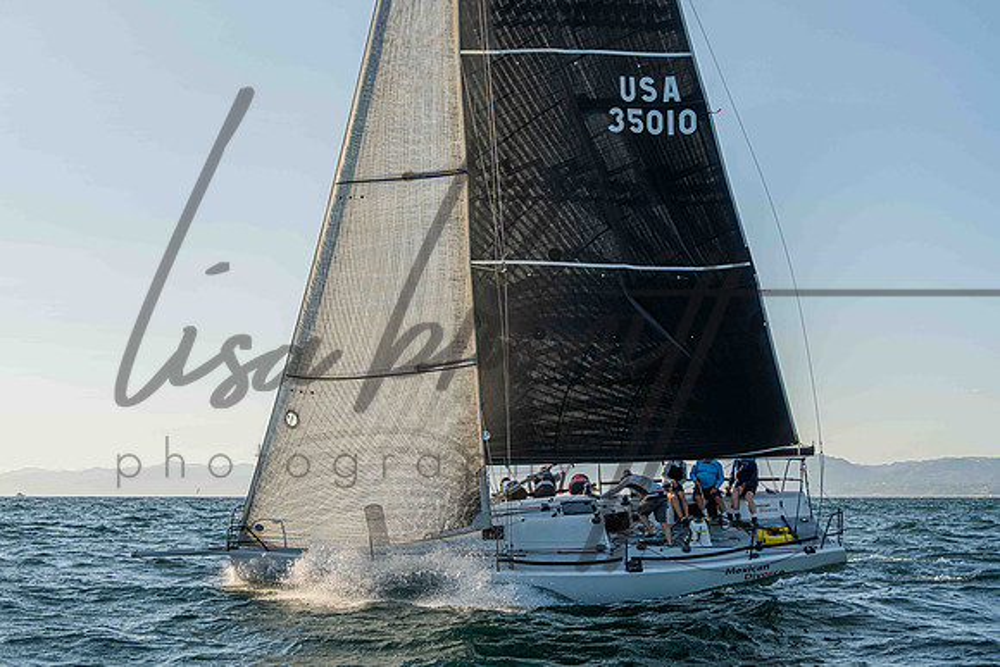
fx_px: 1366
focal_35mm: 49
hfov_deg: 40.1
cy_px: 357
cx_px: 595
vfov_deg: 27.4
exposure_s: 1/800
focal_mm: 41
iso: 400
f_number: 8
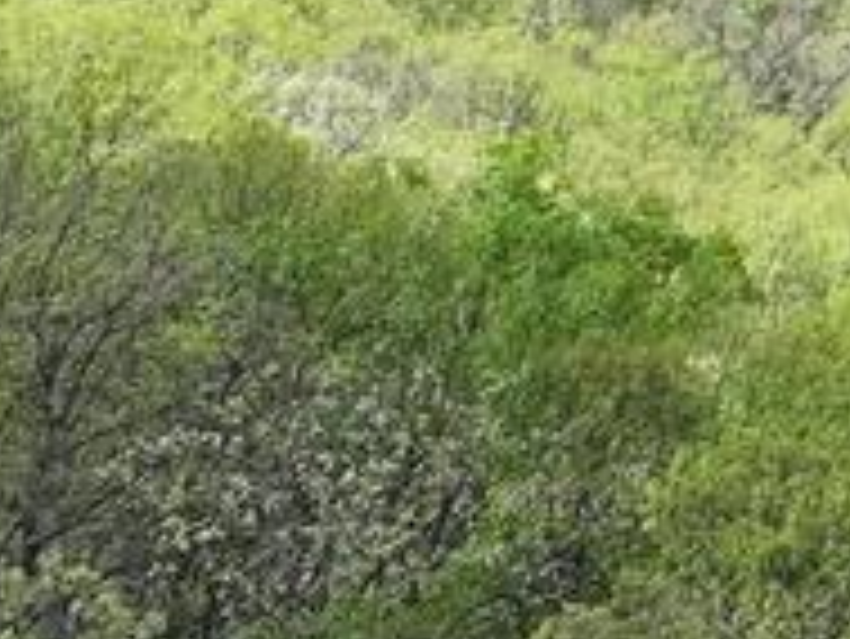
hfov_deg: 9.3
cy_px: -551
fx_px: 4496
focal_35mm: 183
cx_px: 2231
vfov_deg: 7.8
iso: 180
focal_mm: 12.29
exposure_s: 1/2000
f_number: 2.8
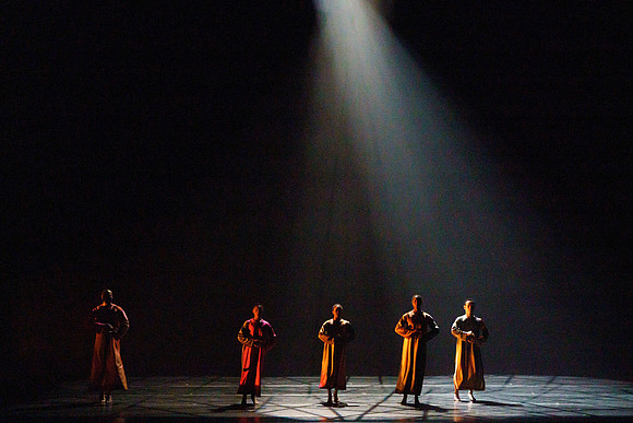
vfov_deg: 11.9
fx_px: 2022
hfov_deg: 17.8
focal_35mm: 115
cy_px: 230
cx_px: 357
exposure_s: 1/250
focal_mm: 102
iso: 5000
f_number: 5.6
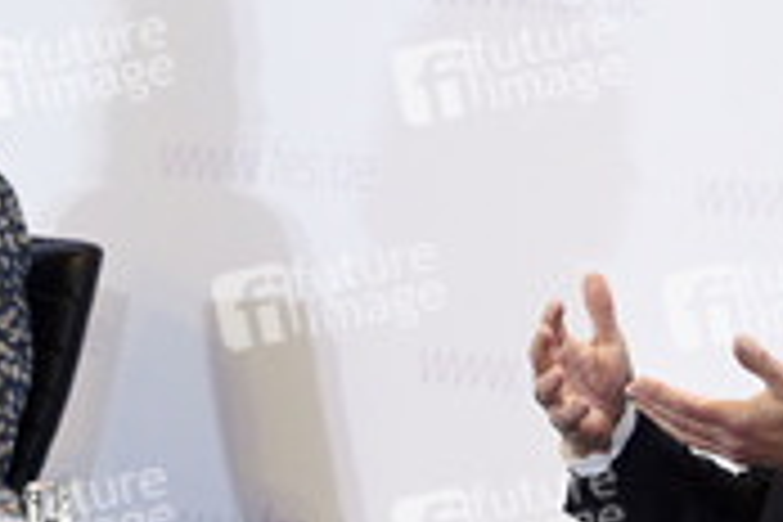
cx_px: 389
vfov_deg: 3.5
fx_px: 8438
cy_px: 410
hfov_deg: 5.3
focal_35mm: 388
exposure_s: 1/500
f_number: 6.3
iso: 6400
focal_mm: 150
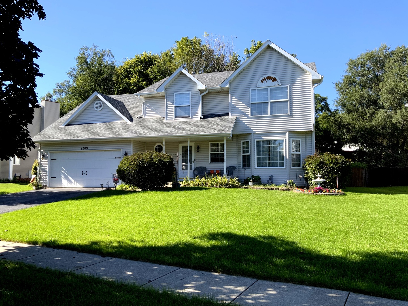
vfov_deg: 48.2
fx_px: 342
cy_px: 153
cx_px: 204
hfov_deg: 61.7
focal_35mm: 29
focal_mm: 3
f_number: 1.8
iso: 16
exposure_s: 1/883
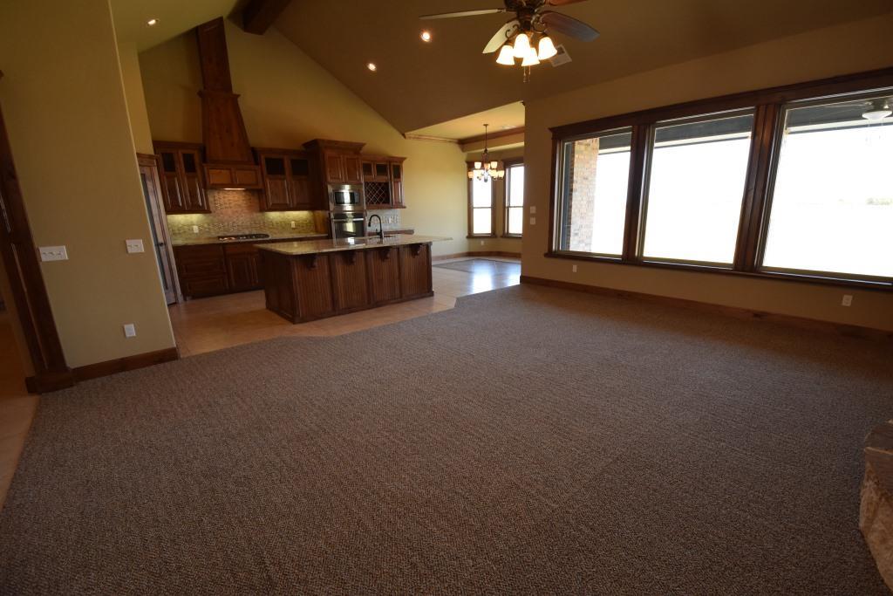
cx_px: 446
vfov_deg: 77.3
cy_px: 298
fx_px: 372
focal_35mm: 15
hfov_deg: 100.4
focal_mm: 10
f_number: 5.6
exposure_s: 1/125
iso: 800
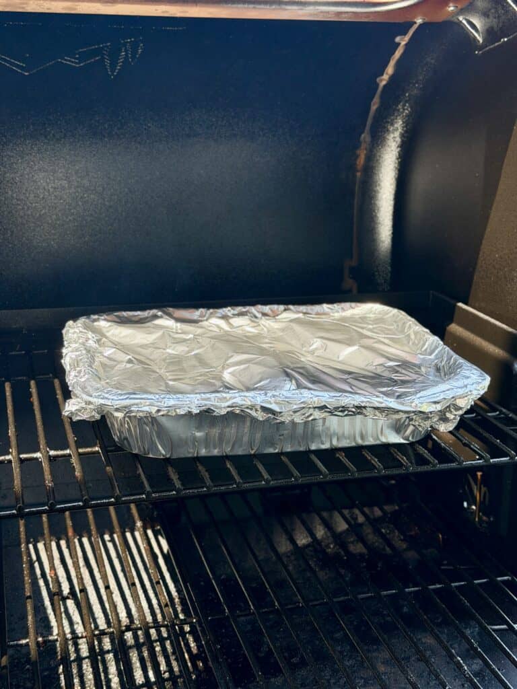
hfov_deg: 30.3
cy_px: 344
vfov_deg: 39.7
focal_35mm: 48
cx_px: 258
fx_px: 956
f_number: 1.78
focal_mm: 6.76
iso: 64
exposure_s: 1/928
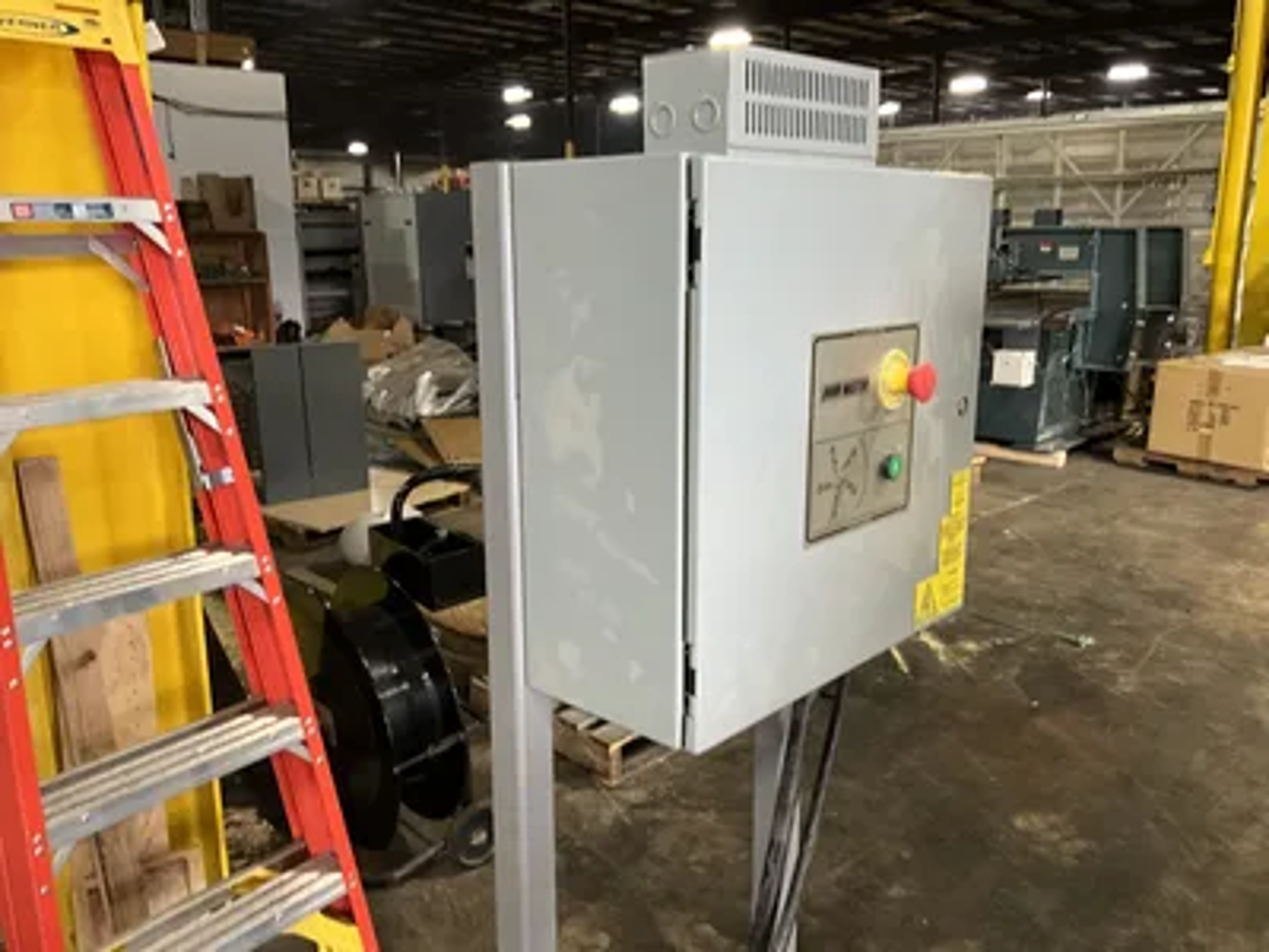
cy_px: 476
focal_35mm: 29
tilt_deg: -13.0
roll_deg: +0.0
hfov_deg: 61.7
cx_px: 634
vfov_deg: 48.2
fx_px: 1063
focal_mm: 3
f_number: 1.8
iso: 320
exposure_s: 1/40
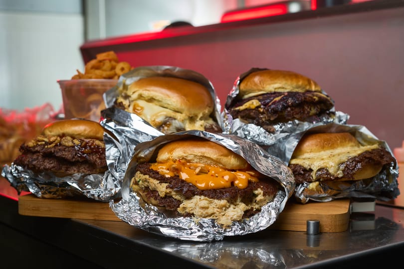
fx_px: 561
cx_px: 202
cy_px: 134
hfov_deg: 39.6
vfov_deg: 27.0
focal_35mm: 50
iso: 250
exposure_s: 1/250
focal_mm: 50
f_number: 5.6
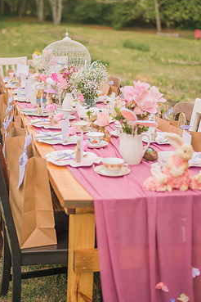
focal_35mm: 61
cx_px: 88
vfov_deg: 32.8
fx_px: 511
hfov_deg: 22.2
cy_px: 126
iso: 100
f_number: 2
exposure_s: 1/800
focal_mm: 50
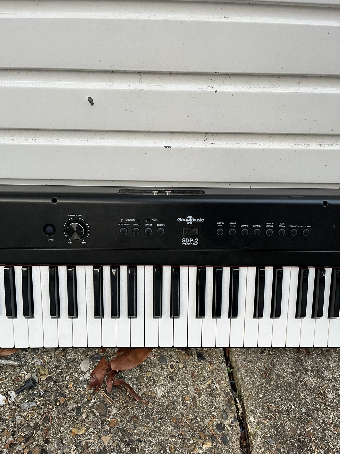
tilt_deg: -34.4
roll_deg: -1.2
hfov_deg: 53.1
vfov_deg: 67.3
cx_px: 170
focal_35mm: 26
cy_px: 227
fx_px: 340
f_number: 1.6
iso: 125
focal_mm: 5.1
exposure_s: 1/81
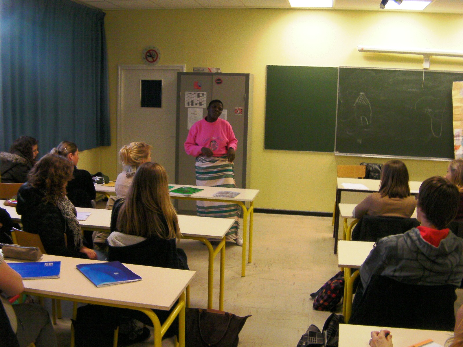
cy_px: 174
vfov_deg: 37.7
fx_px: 508
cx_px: 232
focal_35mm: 38
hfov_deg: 49.0
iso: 209
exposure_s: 1/30
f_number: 3.5
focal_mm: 6.8
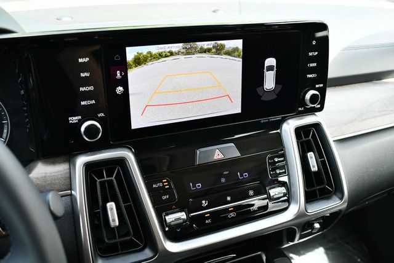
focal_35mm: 36
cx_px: 197
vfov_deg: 36.9
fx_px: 394
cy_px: 132
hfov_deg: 53.1
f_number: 3.5
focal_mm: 18
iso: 560
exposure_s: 1/250
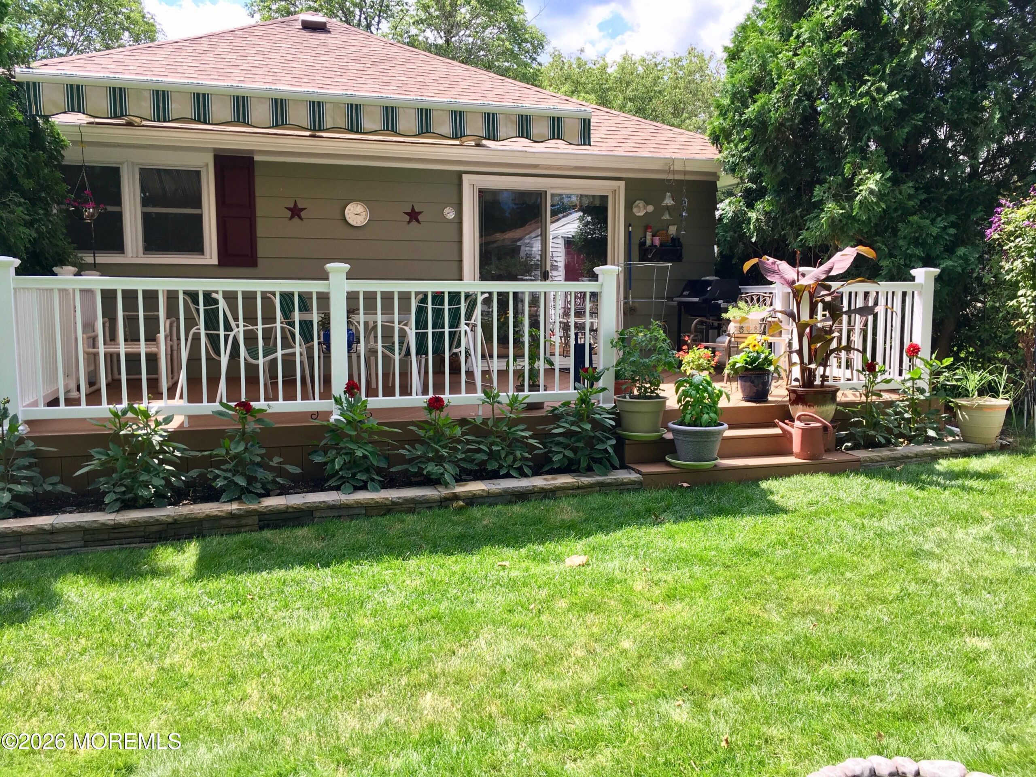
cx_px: 518
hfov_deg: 61.7
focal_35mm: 29
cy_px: 388
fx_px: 868
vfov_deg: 48.2
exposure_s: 1/295
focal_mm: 4.15
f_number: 2.2
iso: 25
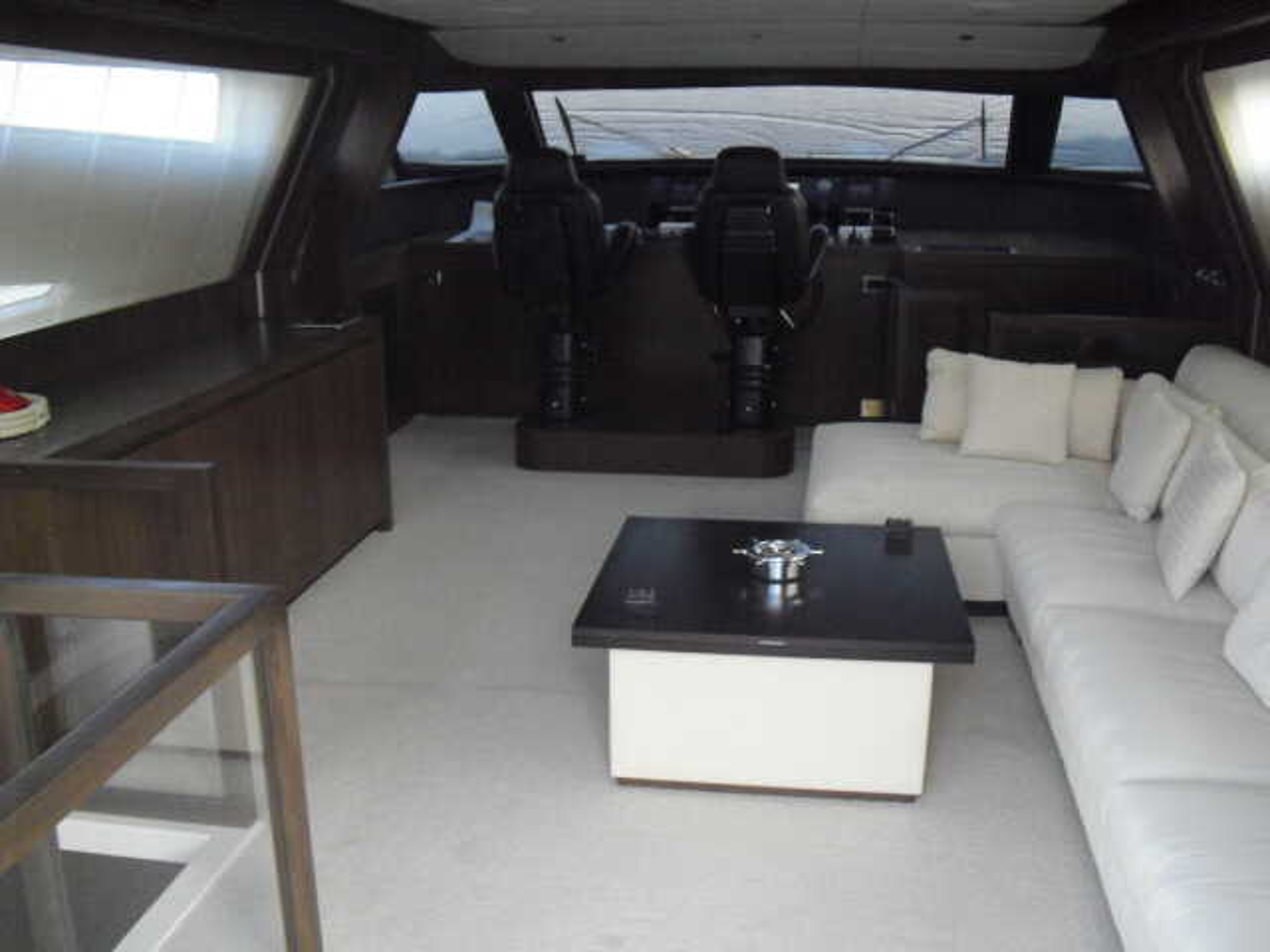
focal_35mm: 36
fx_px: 1321
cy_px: 476
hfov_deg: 51.4
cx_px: 635
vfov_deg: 39.7
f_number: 3.1
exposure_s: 1/60
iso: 800
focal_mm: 6.3
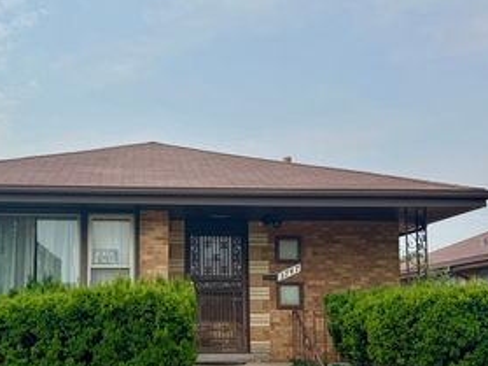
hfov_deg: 43.3
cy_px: 258
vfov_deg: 33.1
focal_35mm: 43
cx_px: 164
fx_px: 606
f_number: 1.78
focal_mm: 6.76
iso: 80
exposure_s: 1/5814
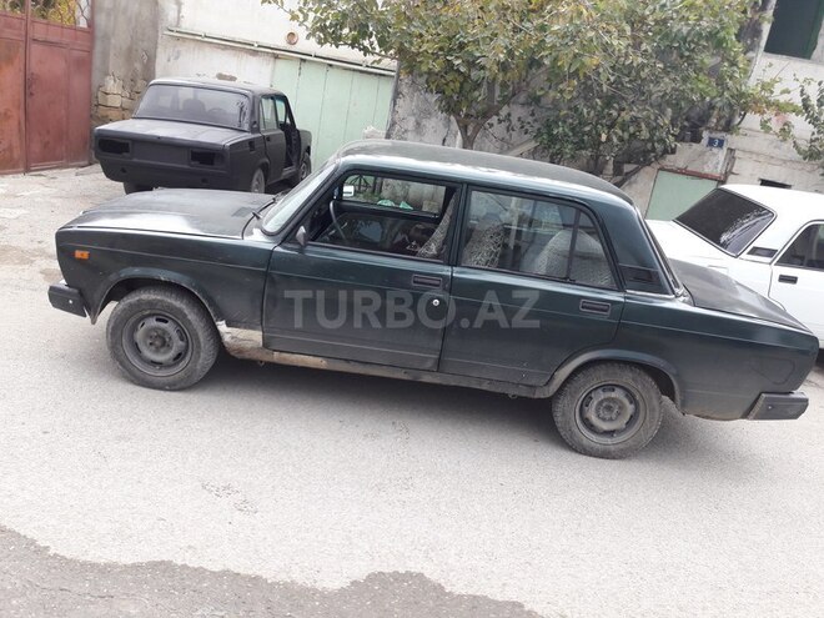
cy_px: 309
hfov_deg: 63.4
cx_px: 412
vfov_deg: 49.7
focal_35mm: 28
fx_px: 667
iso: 40
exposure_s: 1/107
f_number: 1.9
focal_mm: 3.7
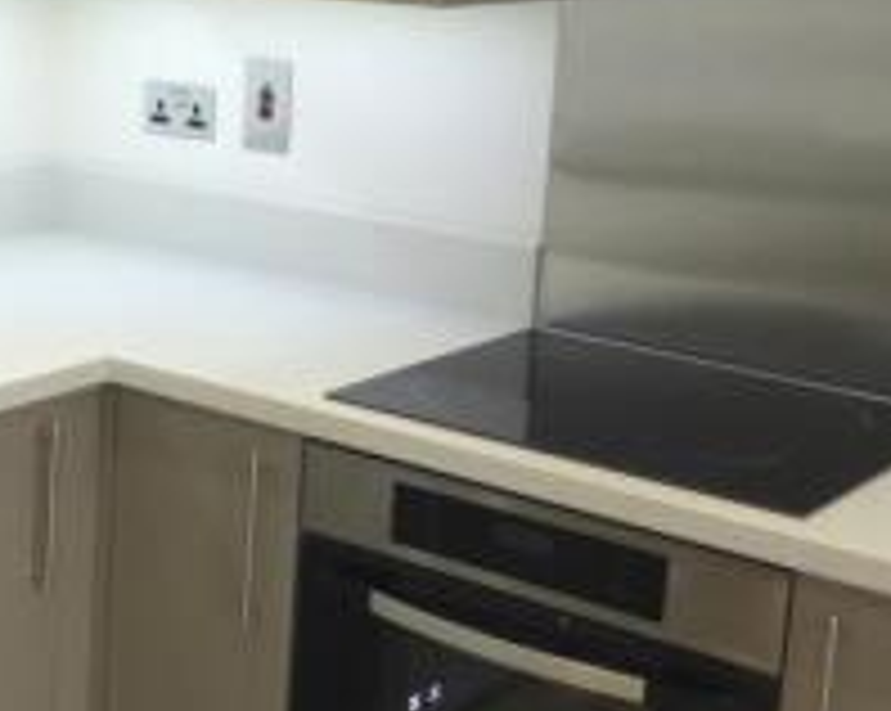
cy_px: 196
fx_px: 1818
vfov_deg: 22.0
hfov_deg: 25.6
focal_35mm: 69
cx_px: -79
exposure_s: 1/60
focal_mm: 4.3
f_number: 3.3
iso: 250
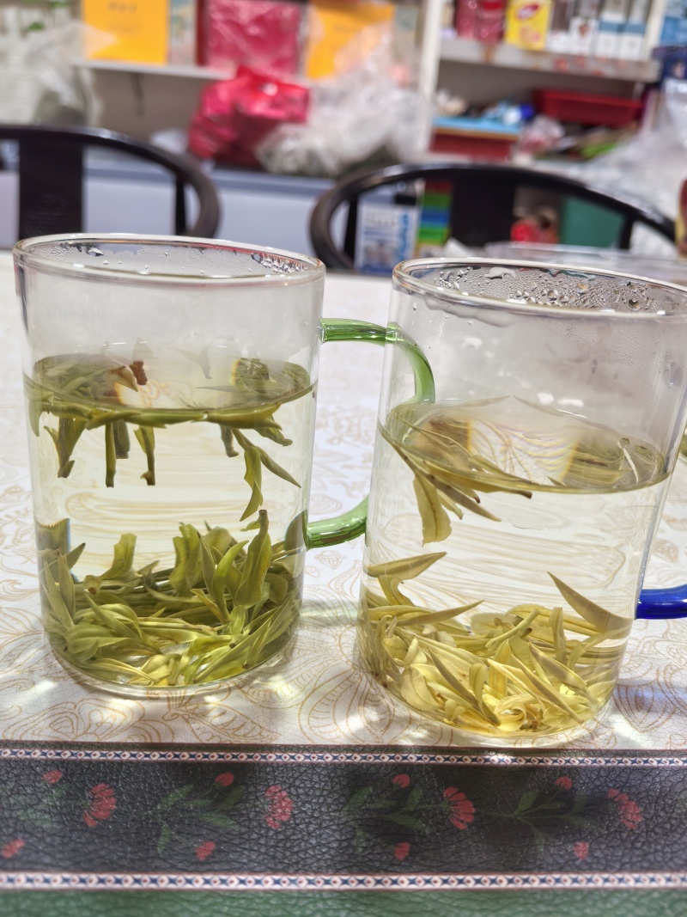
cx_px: 344
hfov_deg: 51.3
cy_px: 458
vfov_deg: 65.3
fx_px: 715
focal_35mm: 27
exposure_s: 1/50
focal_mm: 5.52
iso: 100
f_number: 1.9
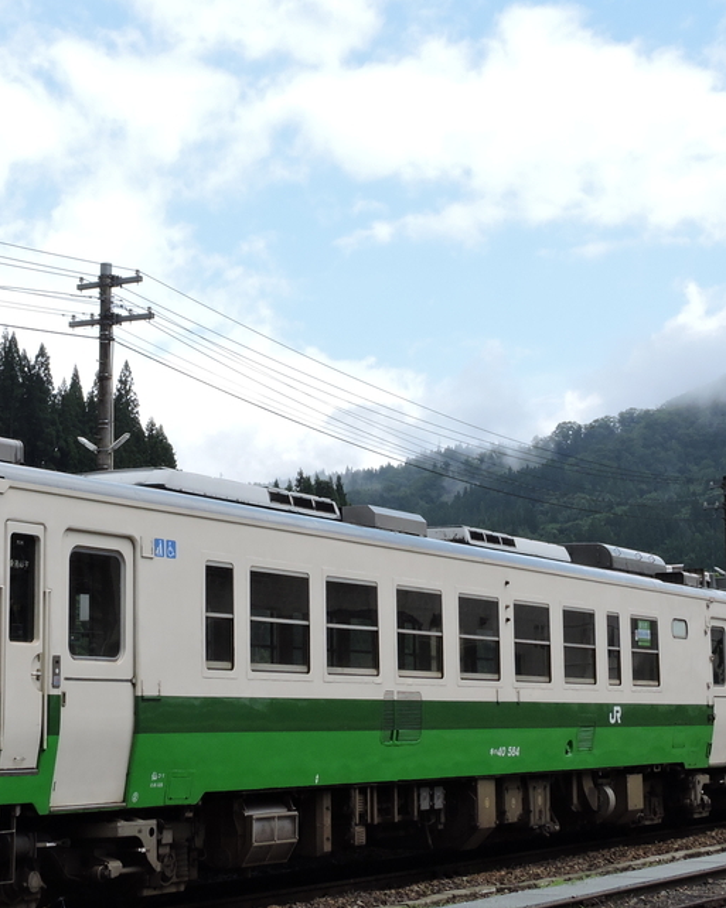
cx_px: 252
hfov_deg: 20.9
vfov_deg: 26.1
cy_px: 444
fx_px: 1962
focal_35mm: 73
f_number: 3.8
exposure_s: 1/800
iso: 100
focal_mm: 7.2
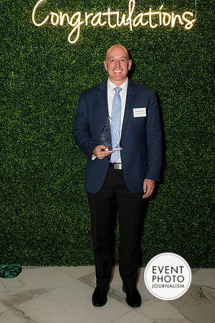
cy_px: 162
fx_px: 349
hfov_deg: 34.2
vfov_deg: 49.6
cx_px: 108
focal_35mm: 39
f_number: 5
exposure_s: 1/160
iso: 640
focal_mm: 39
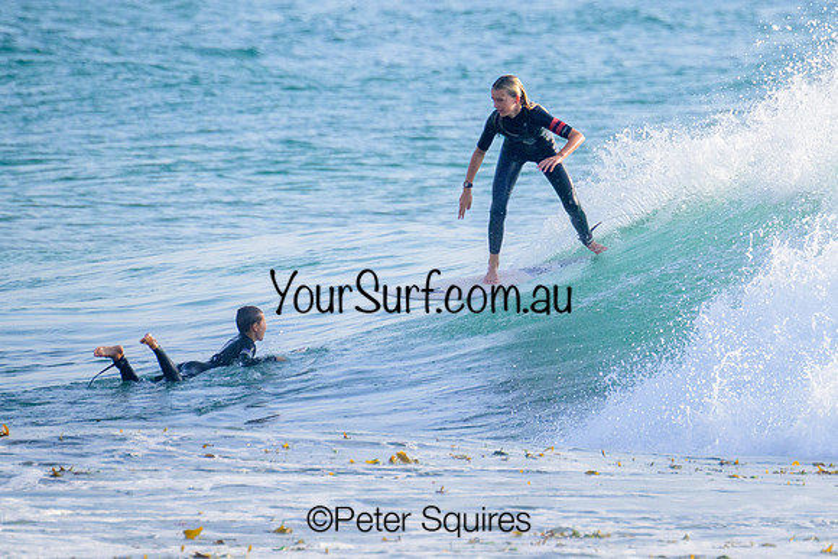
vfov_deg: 1.3
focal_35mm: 1096
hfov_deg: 1.9
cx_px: 527
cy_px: 196
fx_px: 25512
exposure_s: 1/2000
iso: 1400
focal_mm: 800
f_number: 13
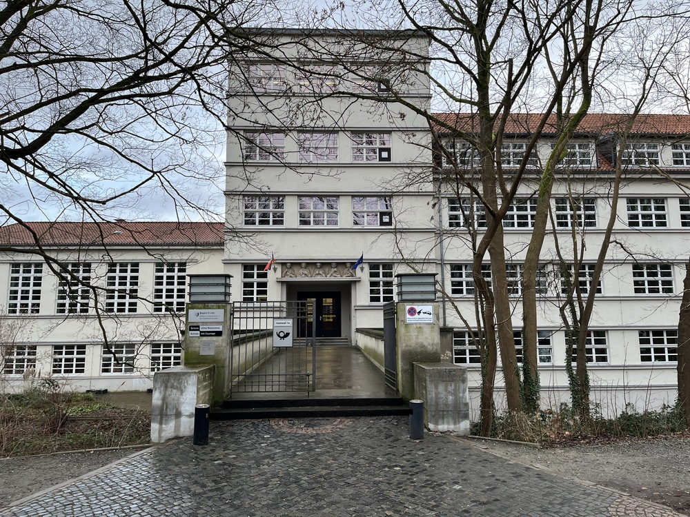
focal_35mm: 26
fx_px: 518
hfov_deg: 67.3
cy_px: 258
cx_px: 345
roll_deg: +0.6
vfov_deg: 53.1
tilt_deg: +7.7
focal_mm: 5.1
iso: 50
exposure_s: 1/122
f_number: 1.6
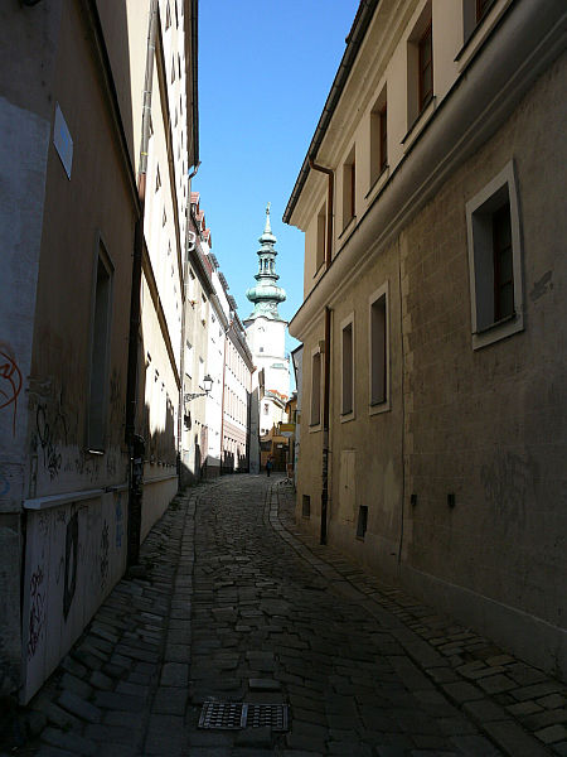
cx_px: 284
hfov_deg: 40.7
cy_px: 378
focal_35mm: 35
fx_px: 764
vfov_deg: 52.6
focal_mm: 7.4
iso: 100
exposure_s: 1/320
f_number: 5.6
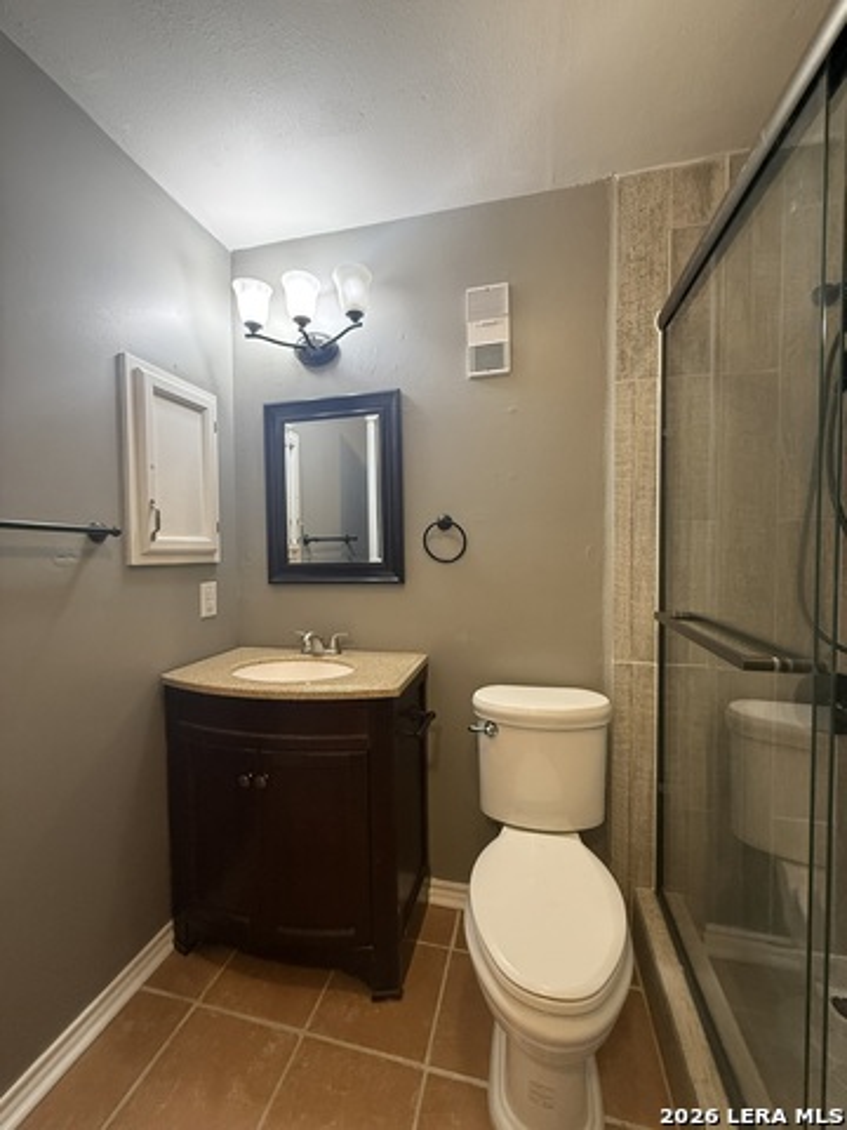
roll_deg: +0.2
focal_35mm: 14
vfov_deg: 102.1
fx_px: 457
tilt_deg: -1.1
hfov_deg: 85.7
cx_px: 424
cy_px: 565
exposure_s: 1/60
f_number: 2.2
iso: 400
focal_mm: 2.22
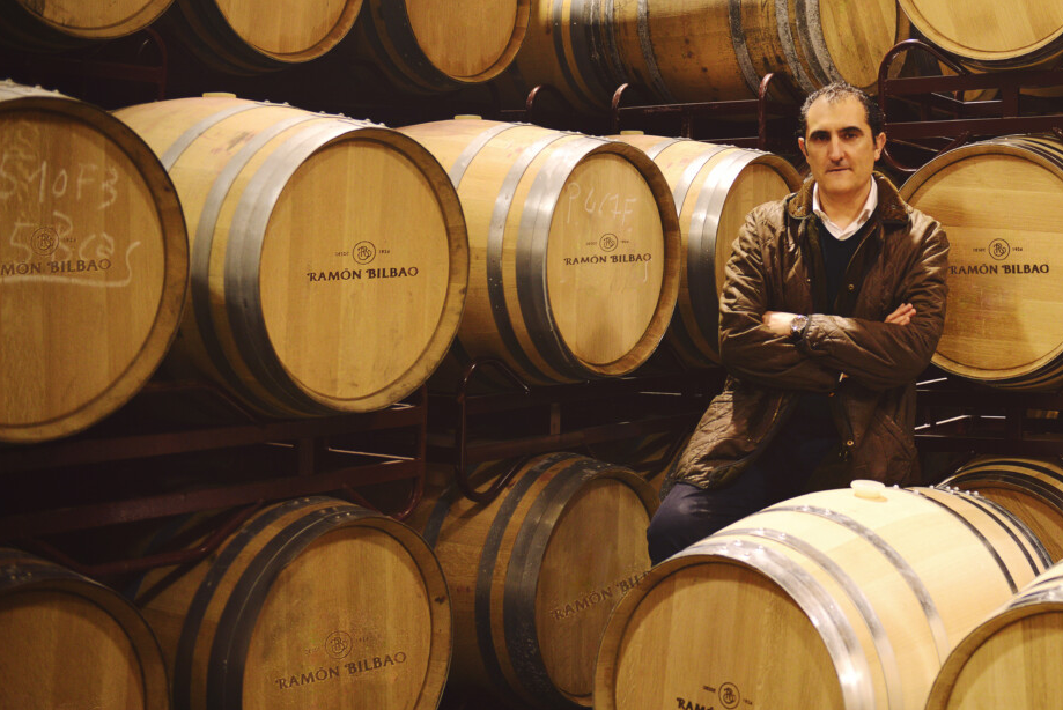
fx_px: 1832
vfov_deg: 21.8
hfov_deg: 31.6
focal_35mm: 62
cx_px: 835
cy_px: 208
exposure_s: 1/60
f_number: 2.8
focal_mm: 38
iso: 1000
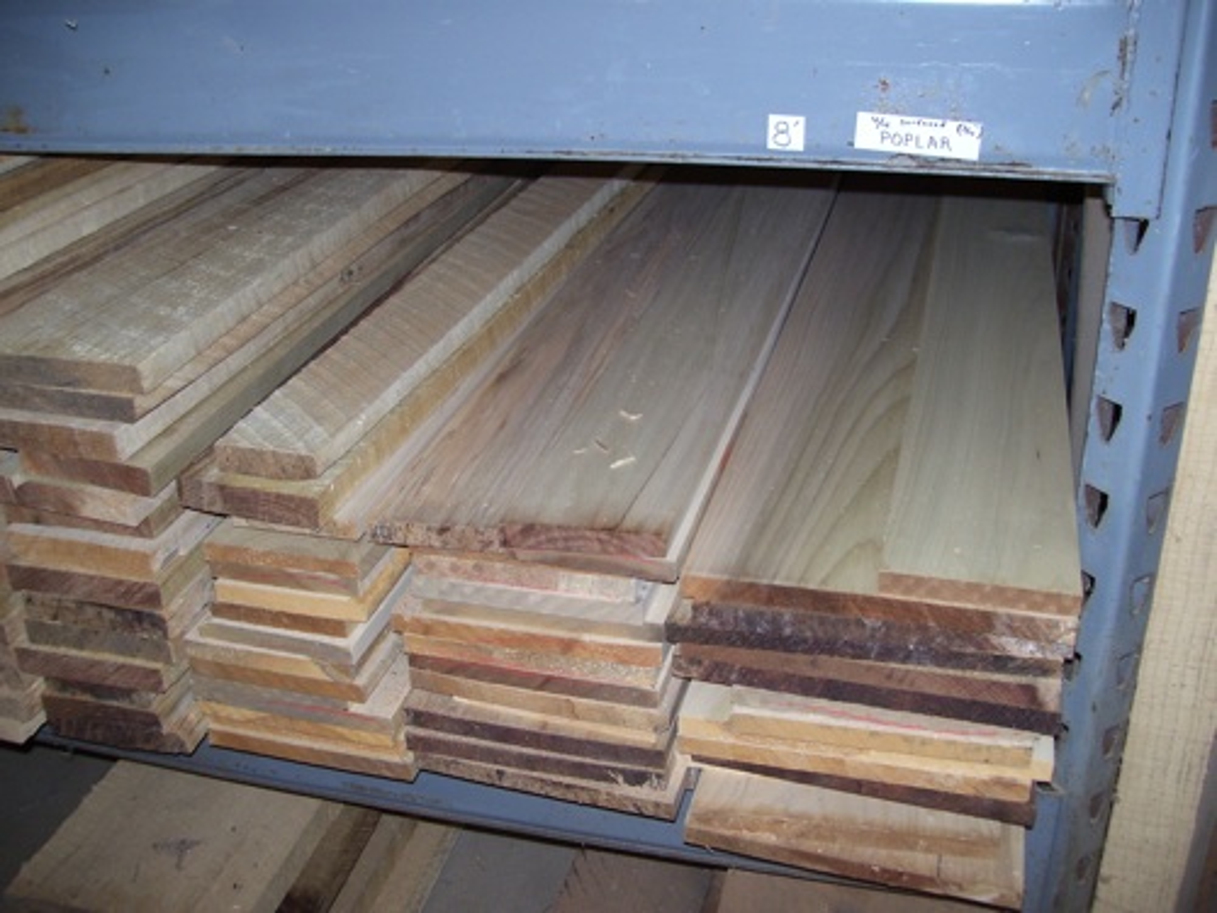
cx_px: 608
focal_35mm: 36
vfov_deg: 39.7
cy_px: 456
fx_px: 1266
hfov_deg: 51.4
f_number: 2.7
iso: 80
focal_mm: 6
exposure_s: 1/60
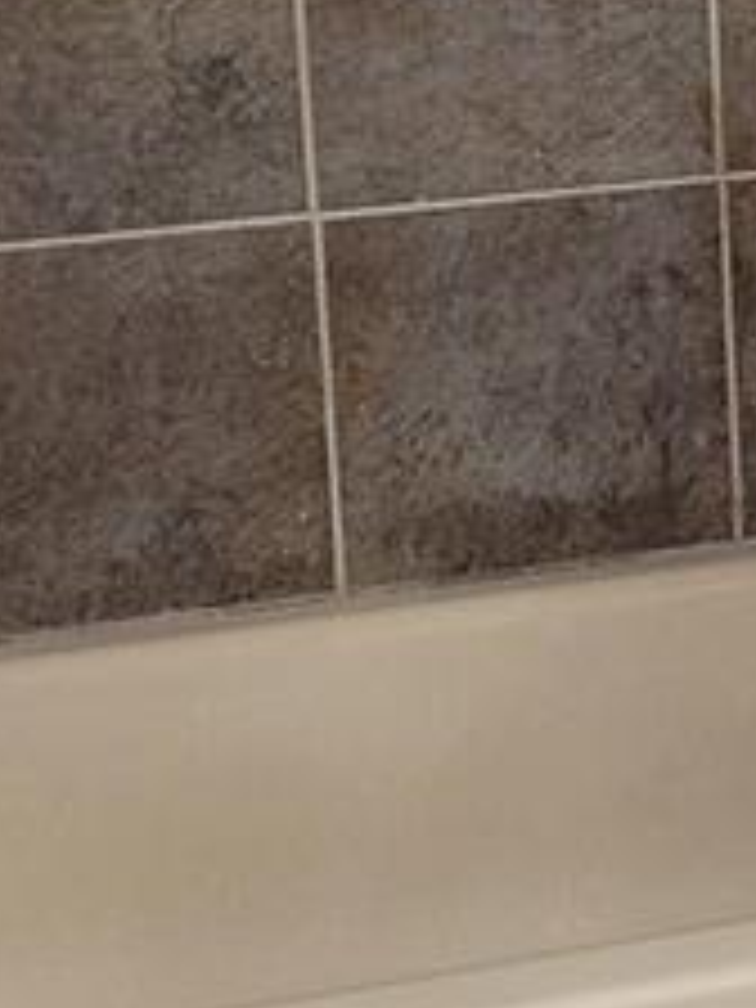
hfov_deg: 9.8
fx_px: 4048
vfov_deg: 14.0
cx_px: 1557
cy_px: 45
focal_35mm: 139
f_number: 1.8
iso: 200
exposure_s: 1/40
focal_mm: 5.4
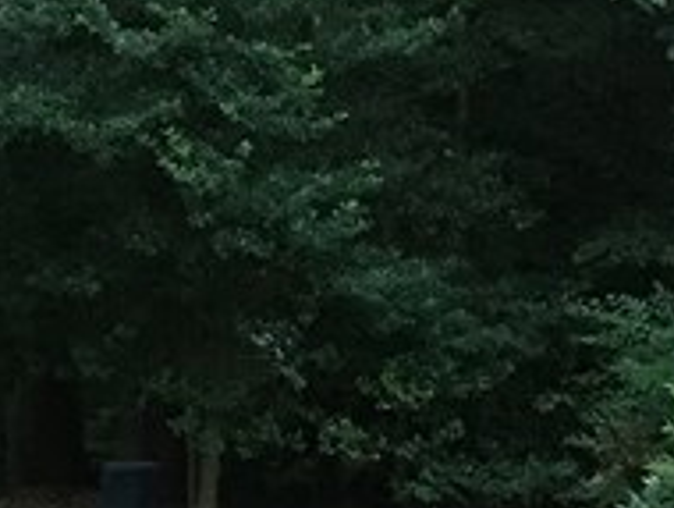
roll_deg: -0.7
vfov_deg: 9.5
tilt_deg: +0.0
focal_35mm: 156
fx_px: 3041
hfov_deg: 12.4
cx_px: -131
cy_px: 291
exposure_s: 1/15
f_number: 2.2
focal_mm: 4.15
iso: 250
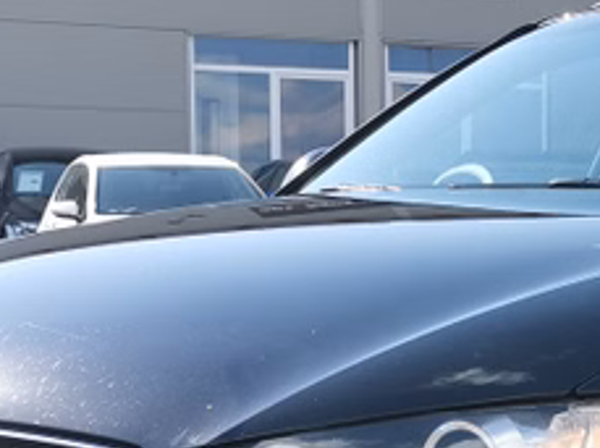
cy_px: 438
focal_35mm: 112
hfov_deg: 17.3
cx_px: 558
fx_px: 1938
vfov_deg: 13.0
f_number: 1.8
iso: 50
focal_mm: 5.58
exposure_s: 1/1451
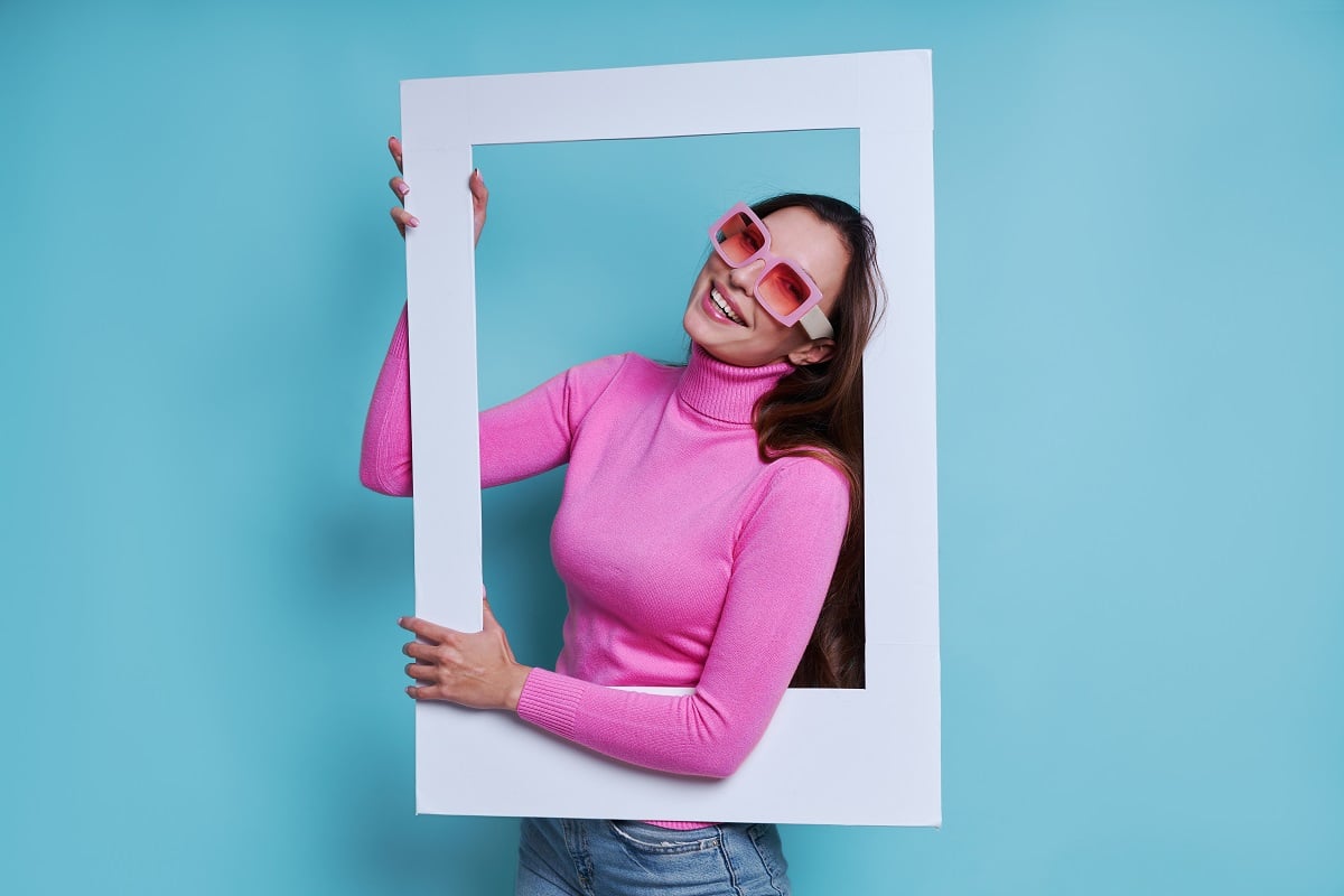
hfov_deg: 43.6
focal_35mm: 45
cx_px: 672
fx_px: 1680
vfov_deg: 29.9
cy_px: 448
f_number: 7.1
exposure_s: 1/125
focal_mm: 45
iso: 100
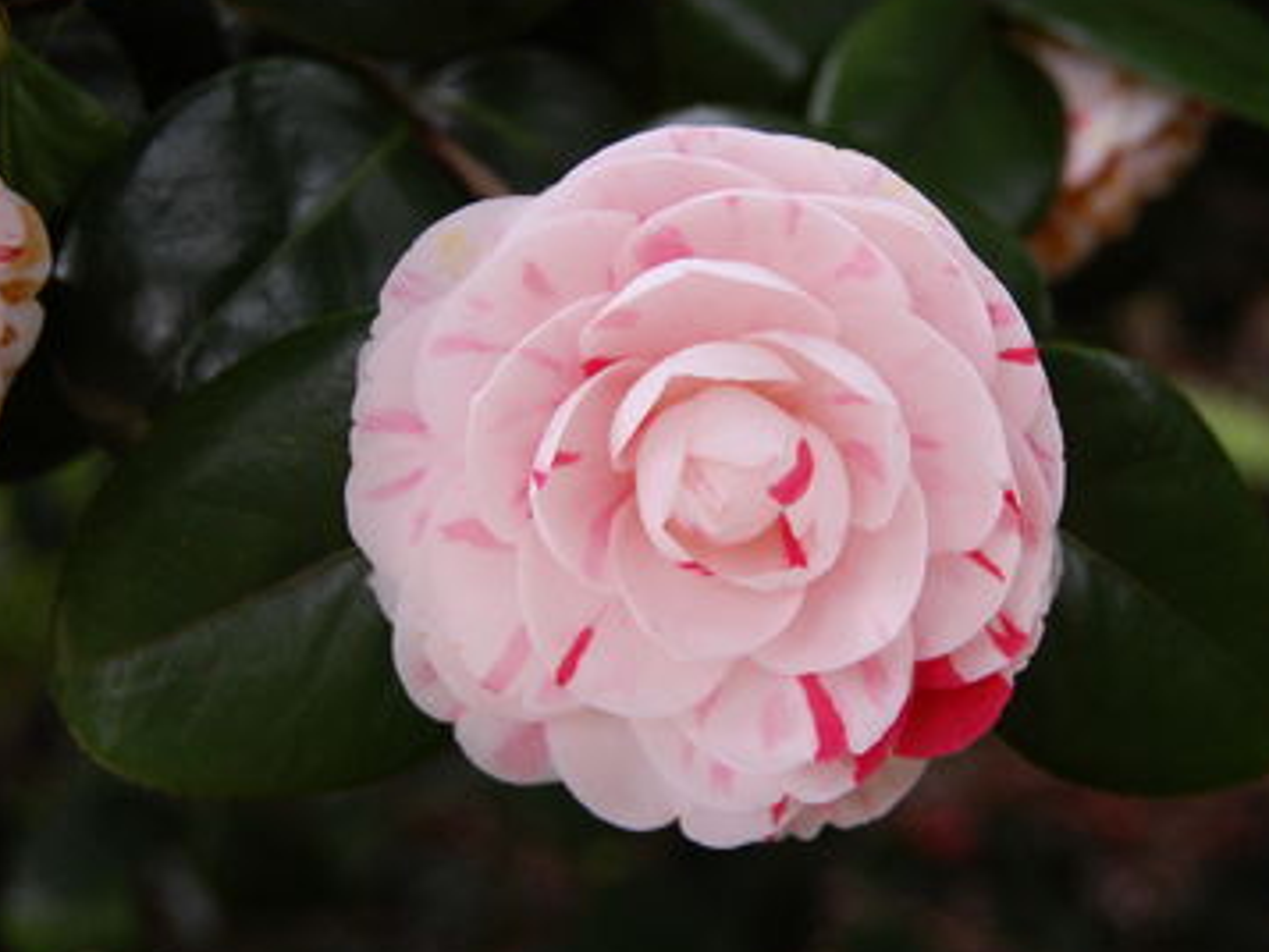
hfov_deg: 31.2
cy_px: 432
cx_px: 693
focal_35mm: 62
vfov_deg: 23.7
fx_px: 2274
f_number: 5
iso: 400
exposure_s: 1/100
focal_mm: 32
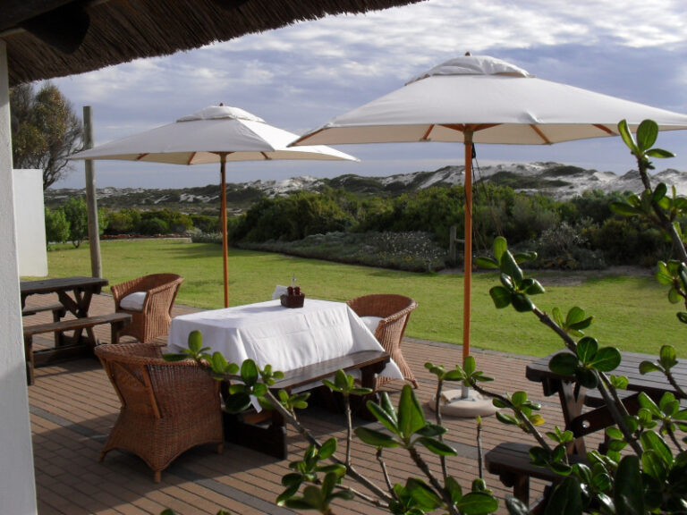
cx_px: 344
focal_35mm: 35
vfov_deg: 40.7
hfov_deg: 52.6
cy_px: 258
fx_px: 695
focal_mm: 6.3
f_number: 8.4
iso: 100
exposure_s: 1/250
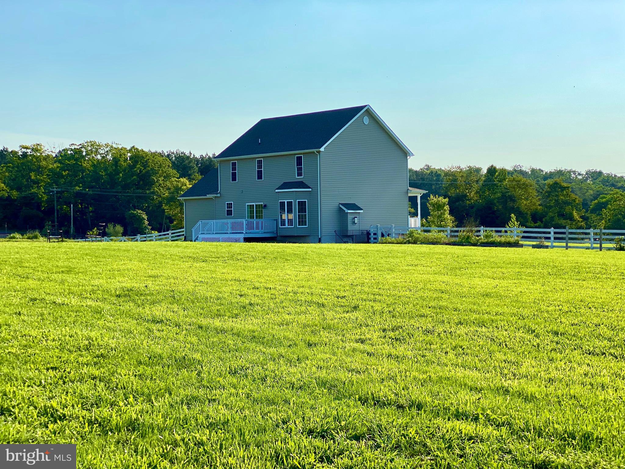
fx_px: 939
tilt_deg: +0.8
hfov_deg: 36.8
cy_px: 234
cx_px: 312
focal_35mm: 52
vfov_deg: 28.0
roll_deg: +1.2
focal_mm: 6
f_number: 2
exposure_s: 1/1776
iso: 20
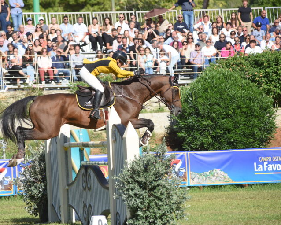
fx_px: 1880
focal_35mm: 226
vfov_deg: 6.8
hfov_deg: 8.5
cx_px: 116
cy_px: 112
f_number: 6.3
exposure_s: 1/2500
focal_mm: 200
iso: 500
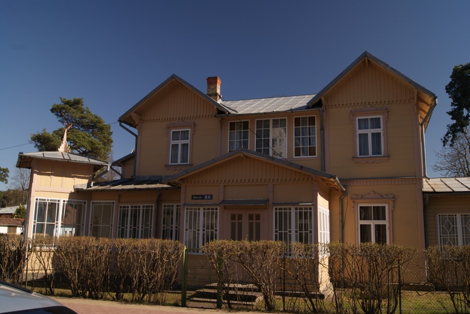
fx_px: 392
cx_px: 235
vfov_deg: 43.7
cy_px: 157
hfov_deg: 61.9
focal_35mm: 30
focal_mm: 20
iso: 100
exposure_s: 1/80
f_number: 9
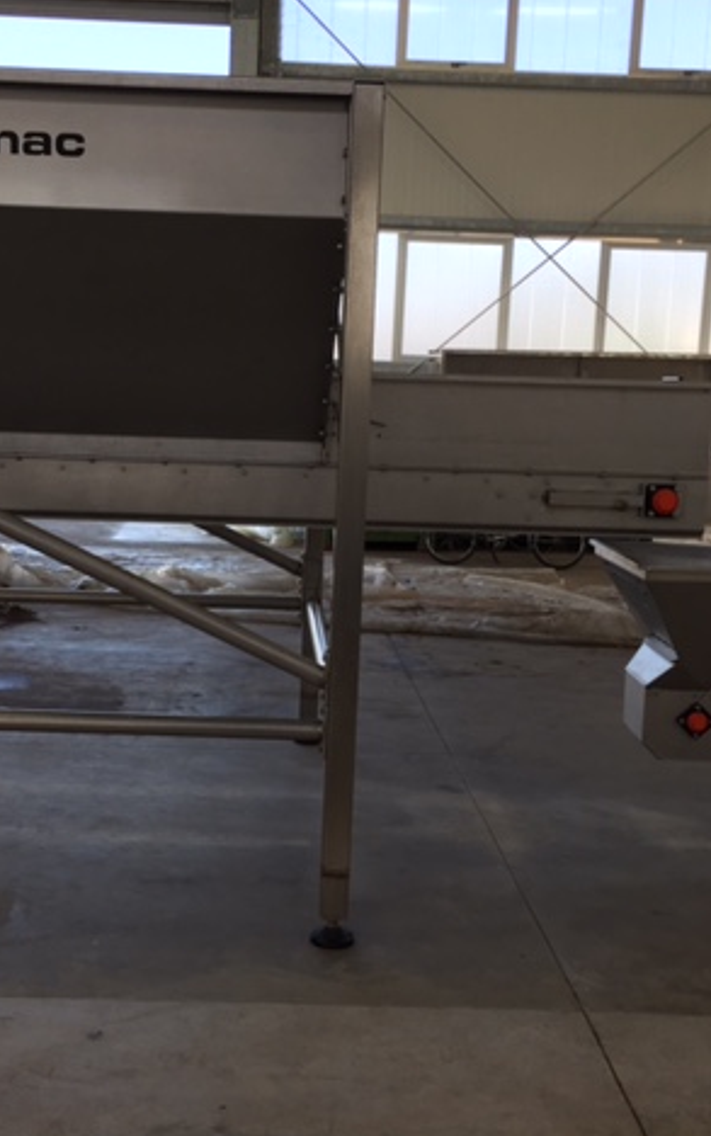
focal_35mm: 42
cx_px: 265
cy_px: 561
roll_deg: -2.2
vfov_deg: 47.2
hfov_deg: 30.4
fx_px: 1301
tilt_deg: -9.0
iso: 32
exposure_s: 1/154
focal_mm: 4.15
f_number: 2.2
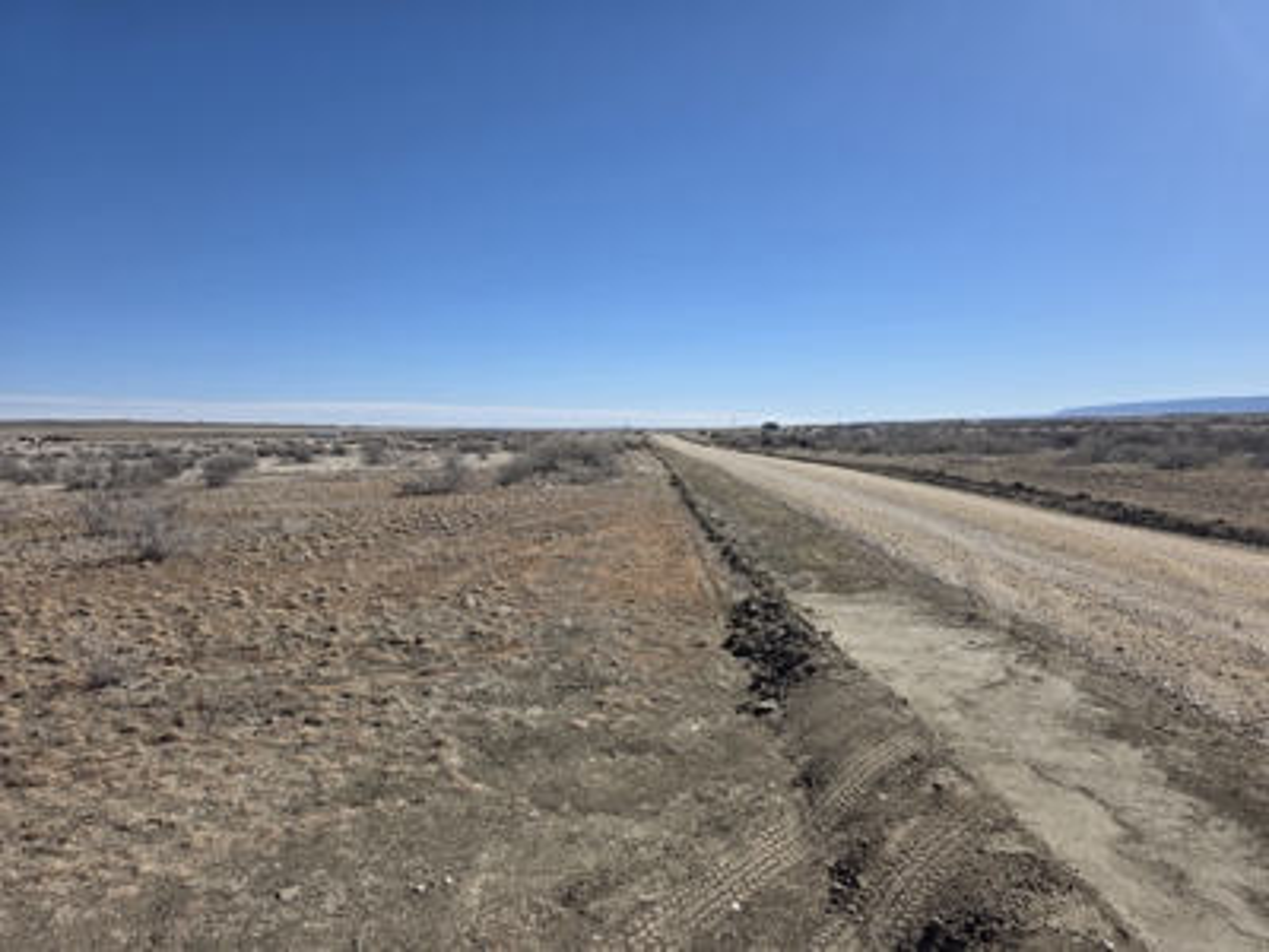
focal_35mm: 23
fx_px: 843
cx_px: 634
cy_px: 476
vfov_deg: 58.9
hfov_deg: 73.9
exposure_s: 1/7944
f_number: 1.7
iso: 64
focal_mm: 6.3
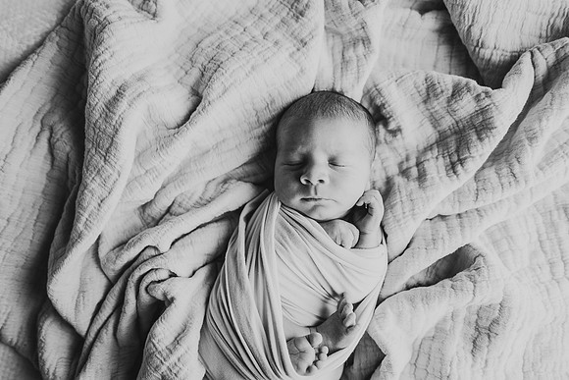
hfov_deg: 73.7
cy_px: 190
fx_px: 379
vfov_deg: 53.2
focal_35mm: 24
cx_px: 284
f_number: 2.5
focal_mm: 24
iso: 100
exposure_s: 1/160
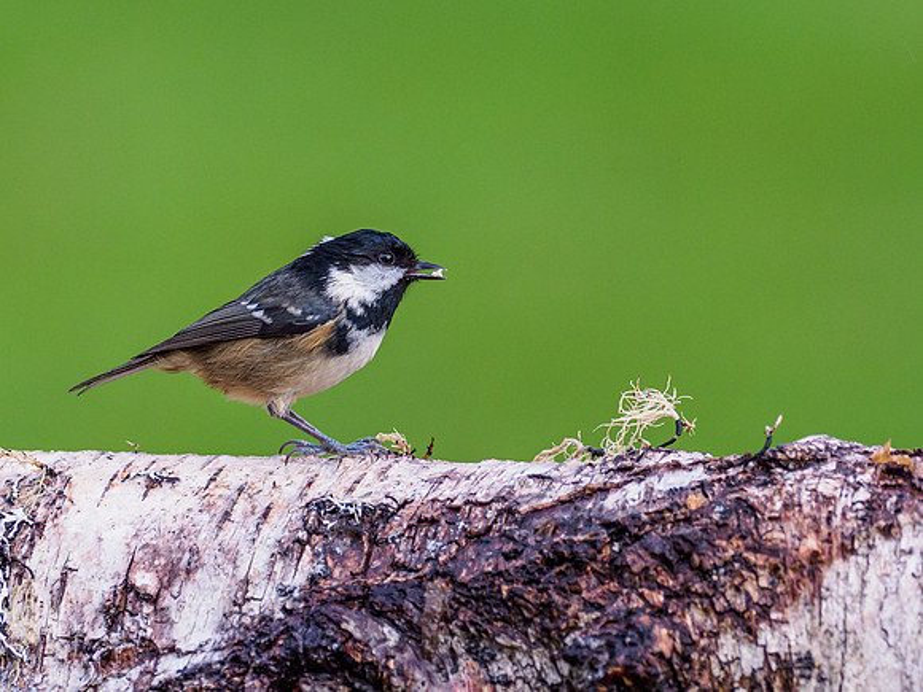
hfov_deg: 2.4
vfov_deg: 1.8
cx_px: 278
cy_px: 329
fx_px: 22405
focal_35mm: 840
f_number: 4.5
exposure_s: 1/320
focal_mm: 300
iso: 800
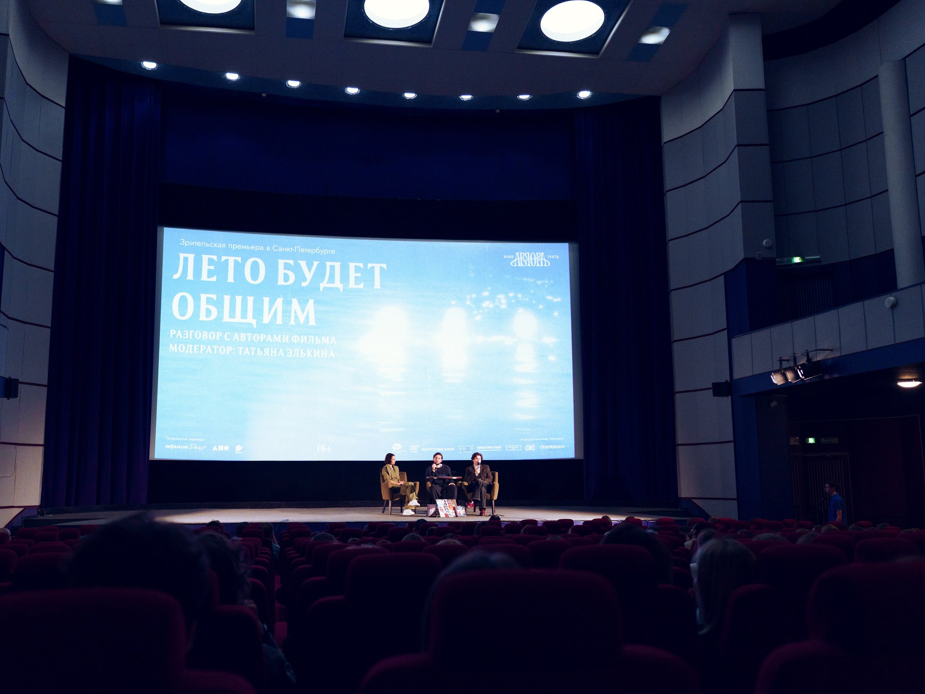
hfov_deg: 56.8
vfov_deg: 44.2
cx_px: 430
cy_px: 349
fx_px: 855
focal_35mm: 32
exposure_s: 1/125
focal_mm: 28
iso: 1000
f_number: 2.8
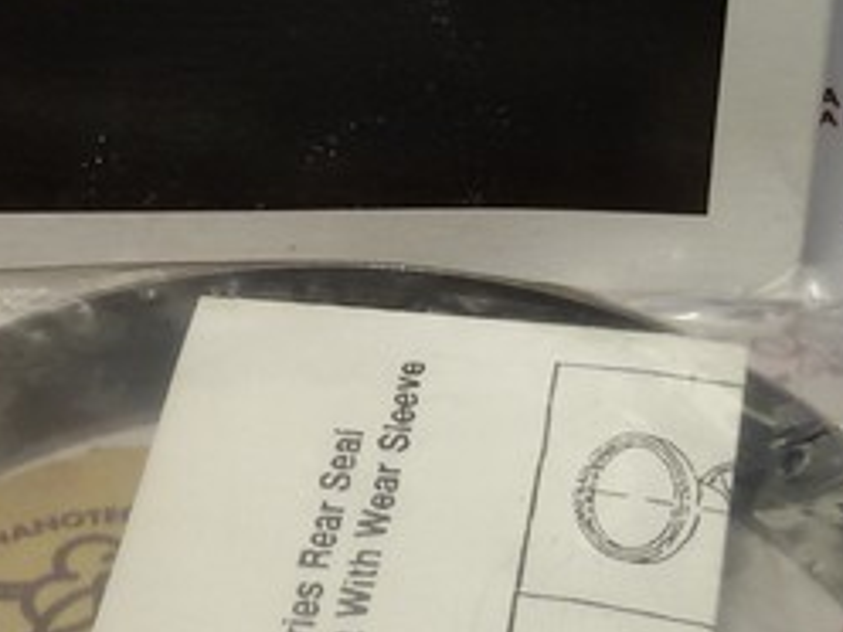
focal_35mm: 125
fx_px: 3044
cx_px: 255
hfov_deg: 15.7
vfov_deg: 11.8
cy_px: 200
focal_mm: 2.93
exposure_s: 1/118
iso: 40
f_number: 2.4
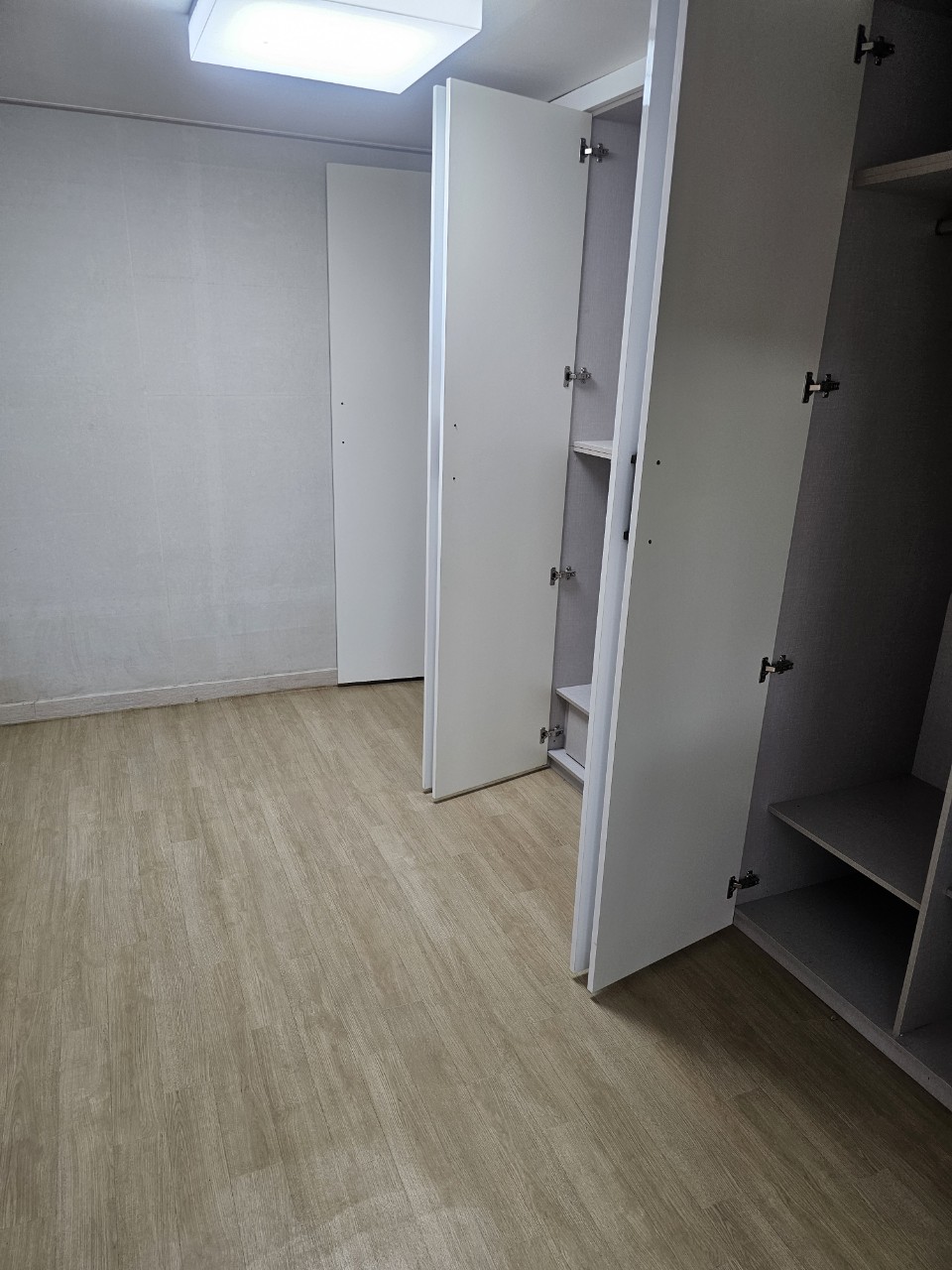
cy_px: 635
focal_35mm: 23
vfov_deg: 73.9
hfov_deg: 58.9
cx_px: 476
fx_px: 843
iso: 250
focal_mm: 6.3
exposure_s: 1/207
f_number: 1.7
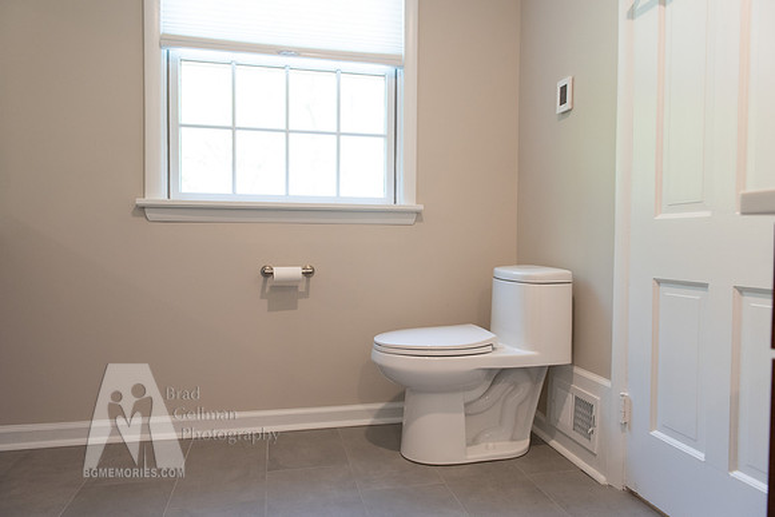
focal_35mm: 24
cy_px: 258
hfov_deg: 73.7
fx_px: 517
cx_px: 388
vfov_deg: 53.2
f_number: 4
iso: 1600
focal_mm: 24
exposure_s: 1/80
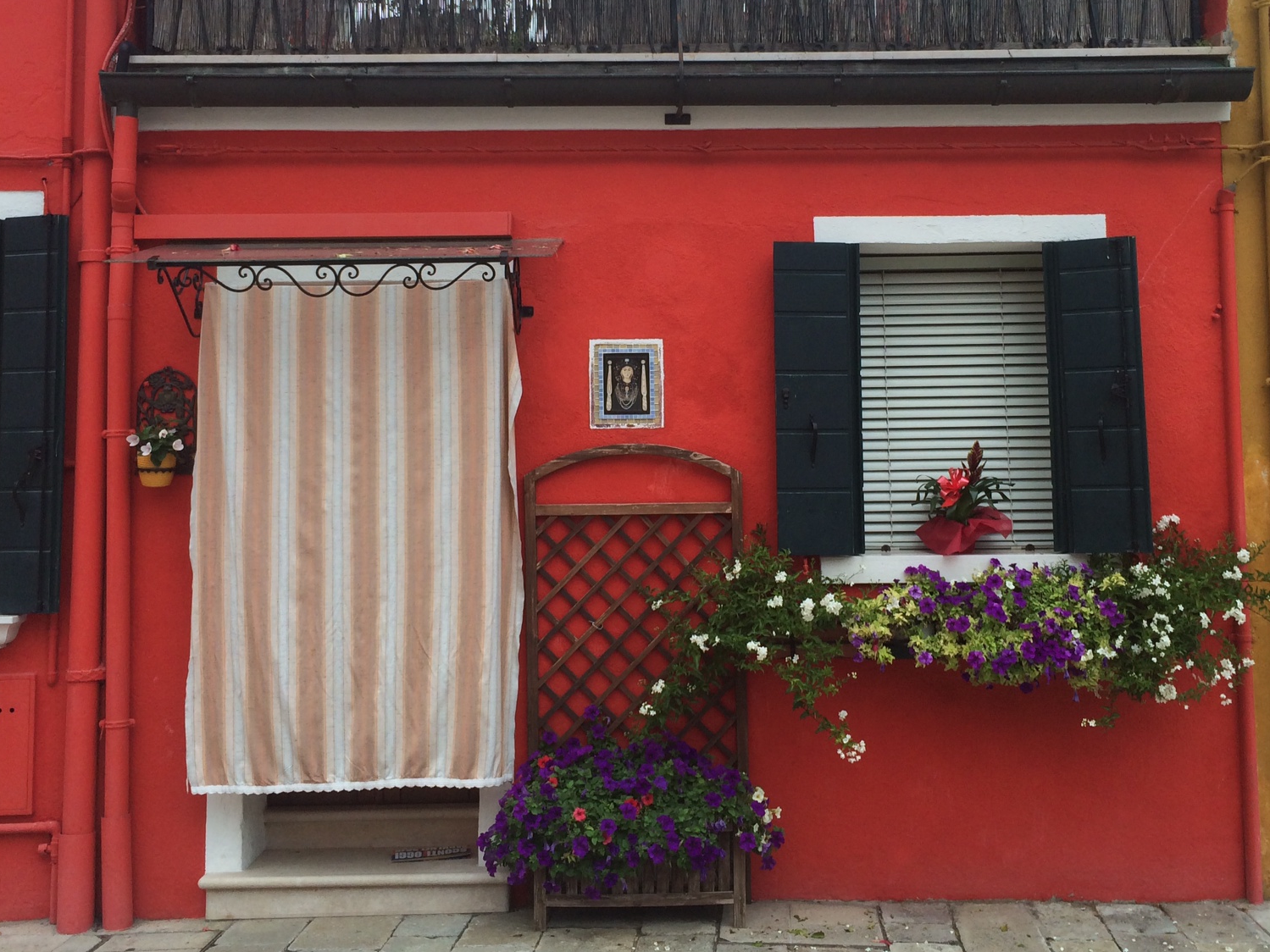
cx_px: 643
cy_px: 344
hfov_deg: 45.8
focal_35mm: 41
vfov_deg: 34.9
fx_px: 1504
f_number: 2.2
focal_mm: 4.12
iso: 32
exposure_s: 1/471
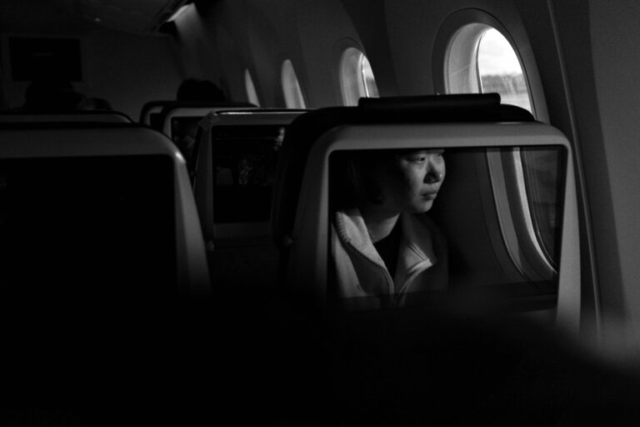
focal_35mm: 40
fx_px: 711
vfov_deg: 33.4
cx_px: 320
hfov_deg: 48.5
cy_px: 214
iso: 200
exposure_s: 1/1000
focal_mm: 26
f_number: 2.8
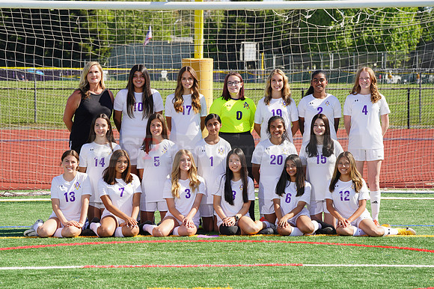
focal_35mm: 171
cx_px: 217
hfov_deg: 12.0
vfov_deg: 8.0
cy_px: 144
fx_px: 2060
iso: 200
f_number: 11
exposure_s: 1/250
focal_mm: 171
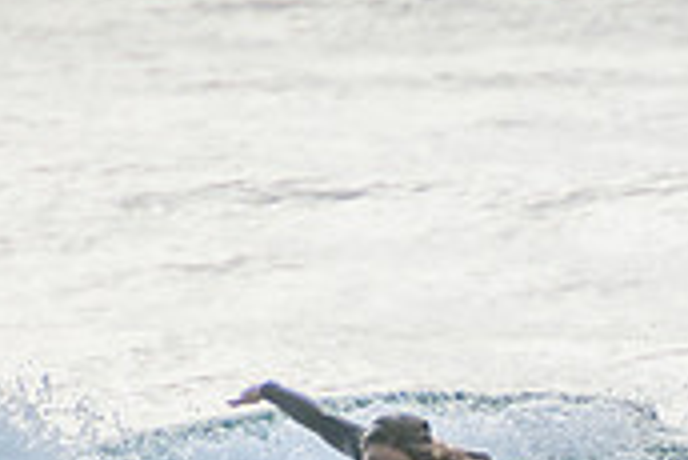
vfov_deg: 0.7
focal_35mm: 2022
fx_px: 38674
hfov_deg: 1.0
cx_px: 632
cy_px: 554
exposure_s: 1/2000
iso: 320
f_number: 5.6
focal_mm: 400
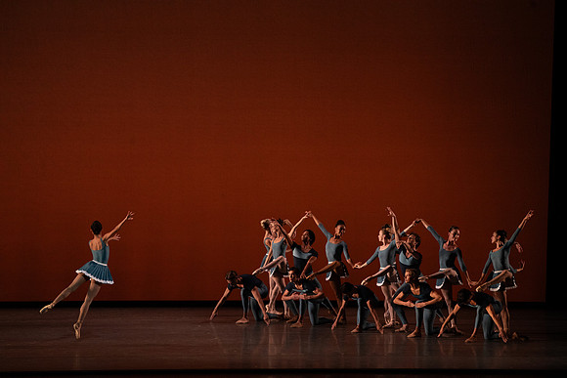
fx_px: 2520
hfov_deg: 12.8
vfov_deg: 8.6
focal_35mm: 160
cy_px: 189
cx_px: 284
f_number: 9
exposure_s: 1/400
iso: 5000
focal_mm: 160
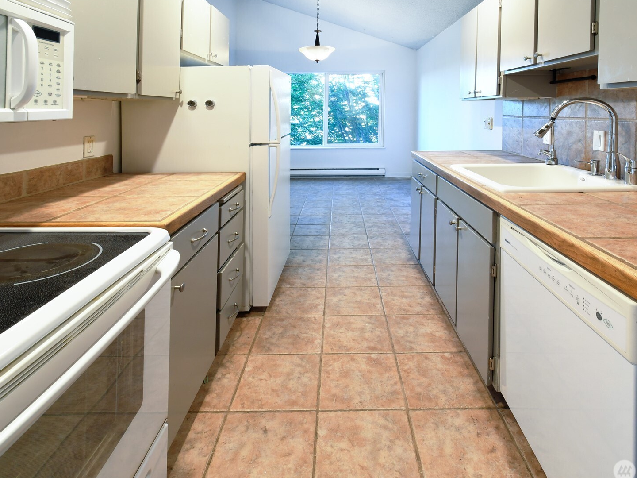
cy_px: 237
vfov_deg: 74.7
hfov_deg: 90.8
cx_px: 346
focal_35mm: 17
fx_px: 313
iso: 500
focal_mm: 10
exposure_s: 1/3
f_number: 11
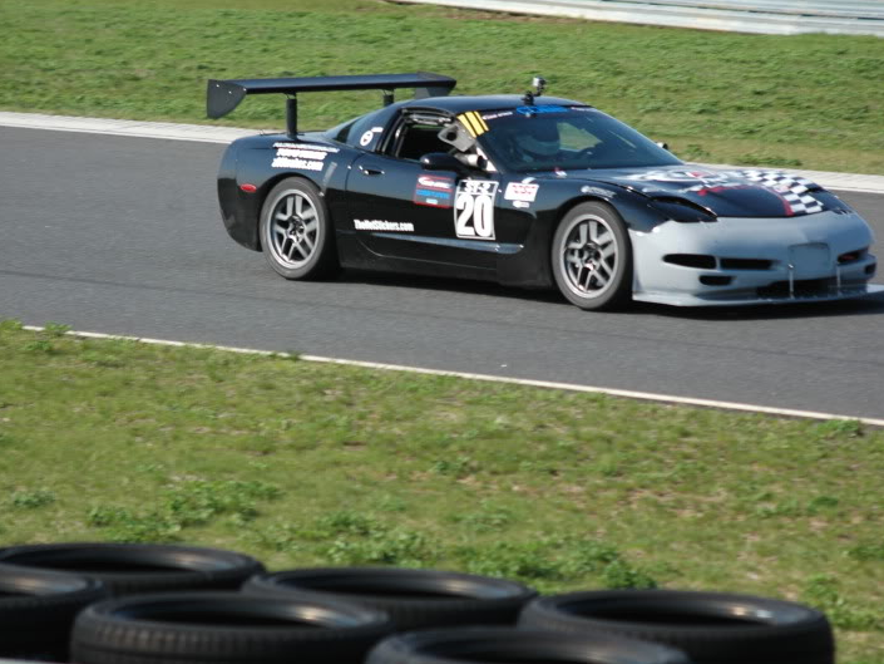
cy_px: 332
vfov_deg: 6.7
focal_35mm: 221
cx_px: 456
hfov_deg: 9.0
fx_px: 5633
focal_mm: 135
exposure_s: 1/750
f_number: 4.5
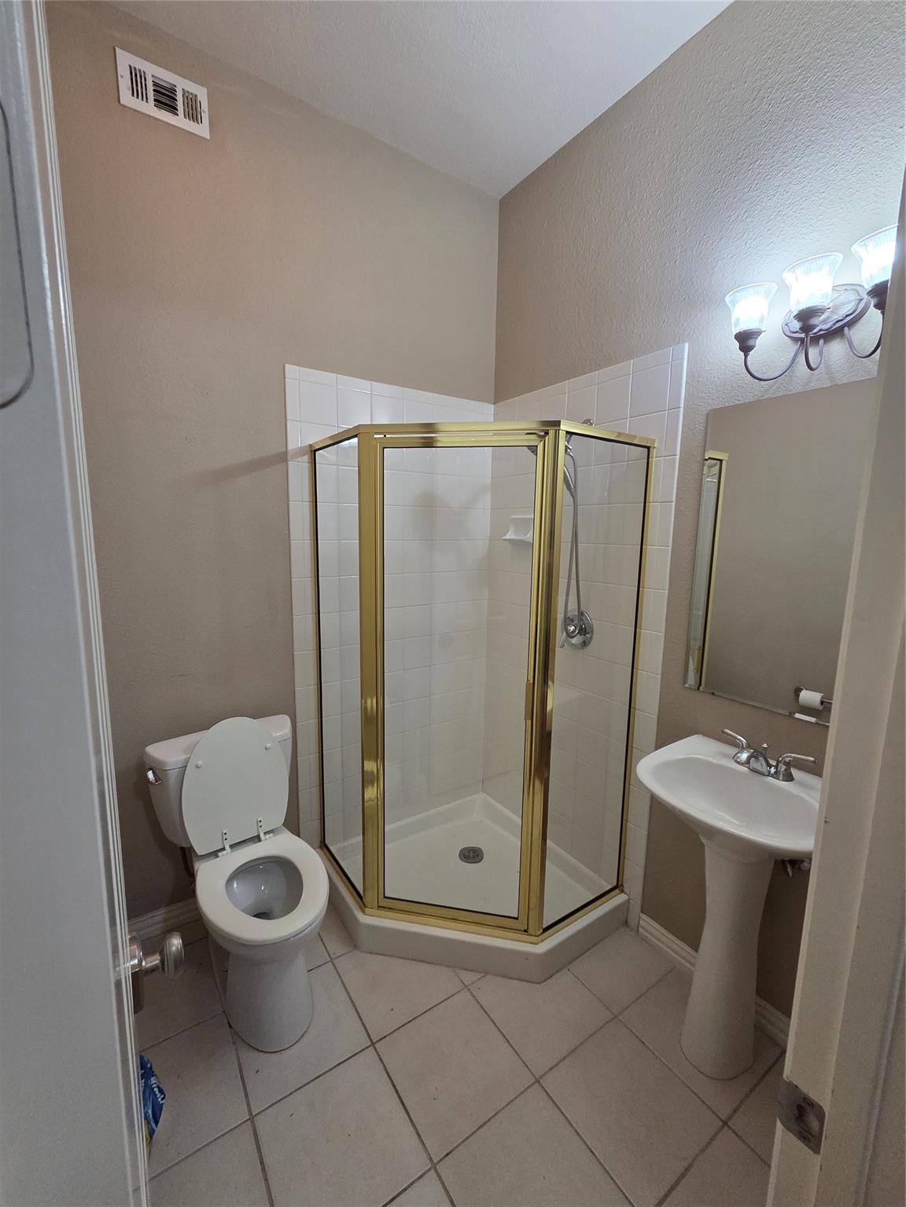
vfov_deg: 106.2
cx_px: 453
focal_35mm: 13
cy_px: 604
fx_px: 454
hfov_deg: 89.9
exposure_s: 1/120
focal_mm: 2.2
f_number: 2.2
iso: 250
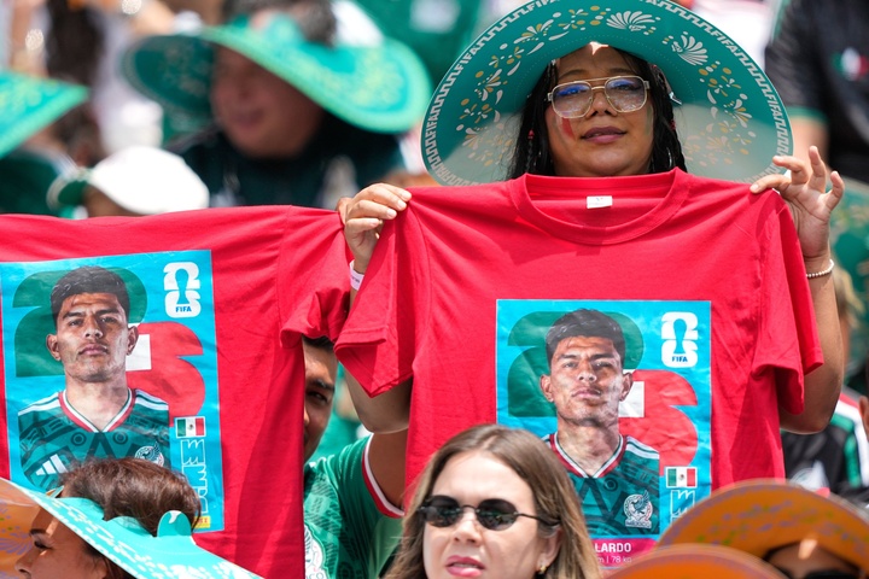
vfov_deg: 2.3
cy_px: 290
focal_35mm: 600
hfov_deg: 3.4
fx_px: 14482
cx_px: 434
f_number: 2.8
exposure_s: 1/3200
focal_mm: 400
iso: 400
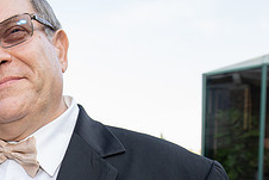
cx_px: -21
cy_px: 185
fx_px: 307
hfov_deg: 39.5
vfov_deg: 30.1
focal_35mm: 41
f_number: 5.6
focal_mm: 16
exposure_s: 1/250
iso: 320
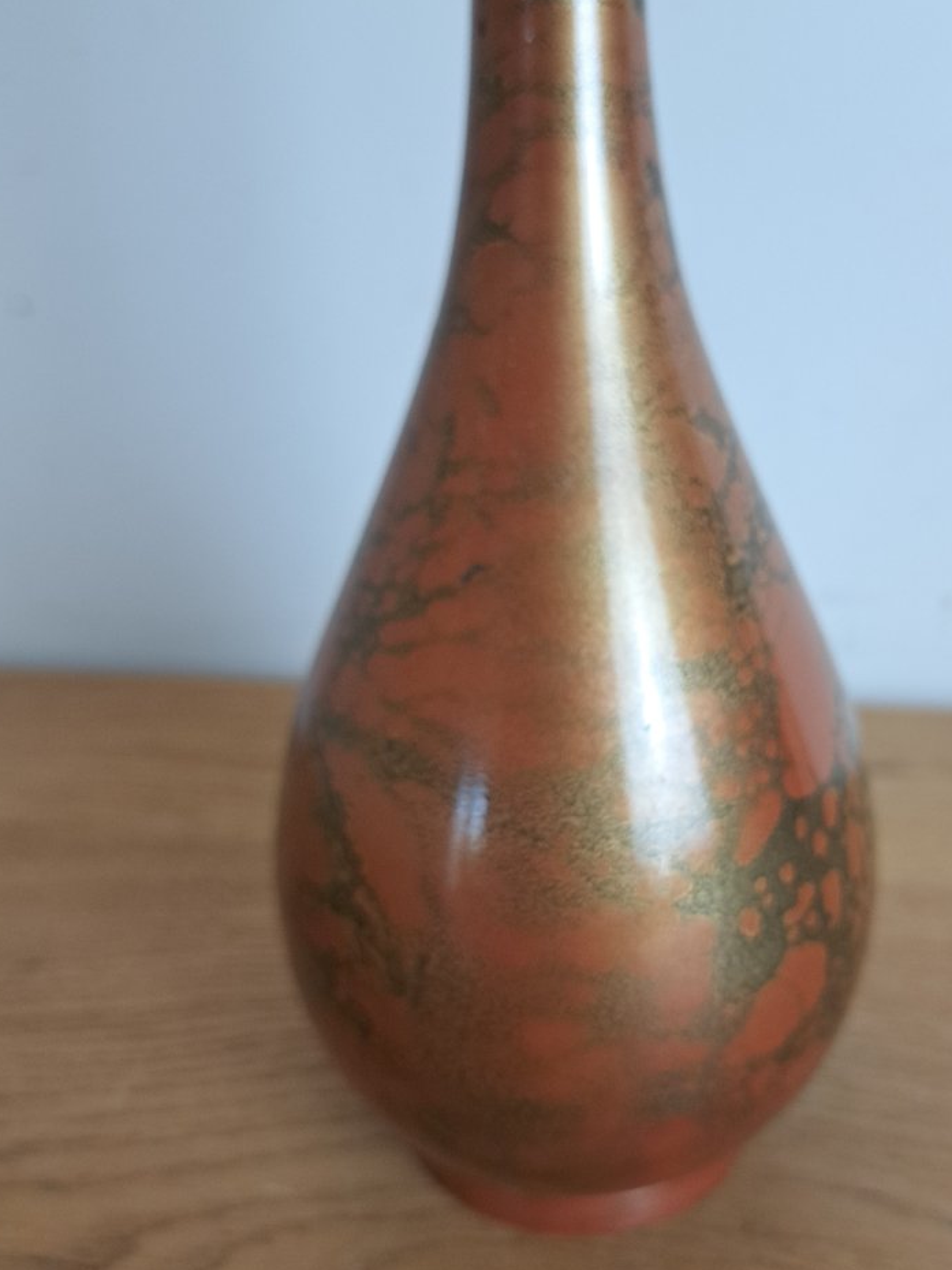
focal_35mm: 31
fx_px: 1136
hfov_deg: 45.4
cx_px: 530
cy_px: 597
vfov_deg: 58.3
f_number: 1.8
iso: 160
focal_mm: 5.23
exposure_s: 1/60
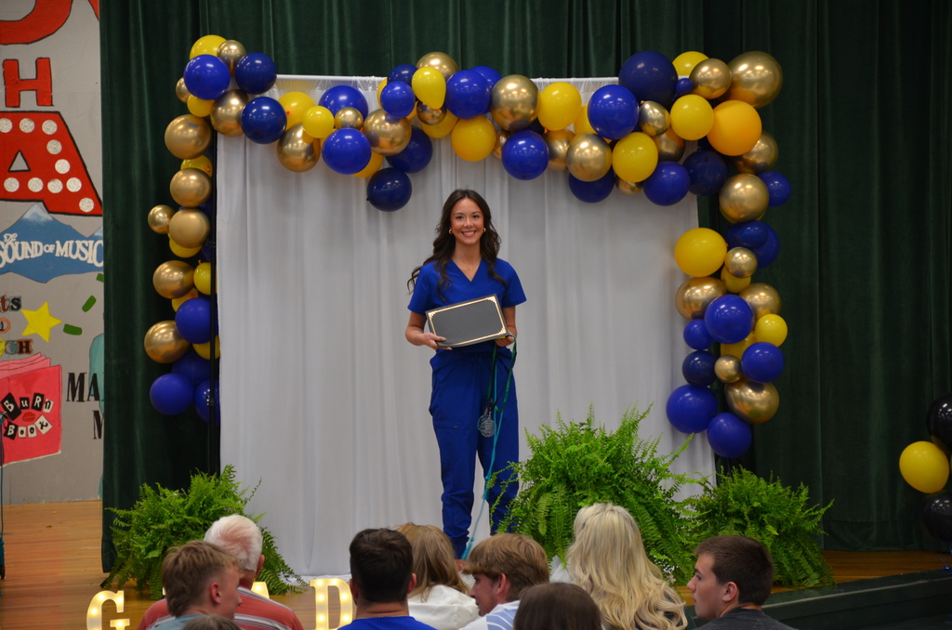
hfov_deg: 16.1
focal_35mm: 128
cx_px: 476
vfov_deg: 10.7
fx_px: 3364
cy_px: 315
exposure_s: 1/30
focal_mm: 85
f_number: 5.3
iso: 800
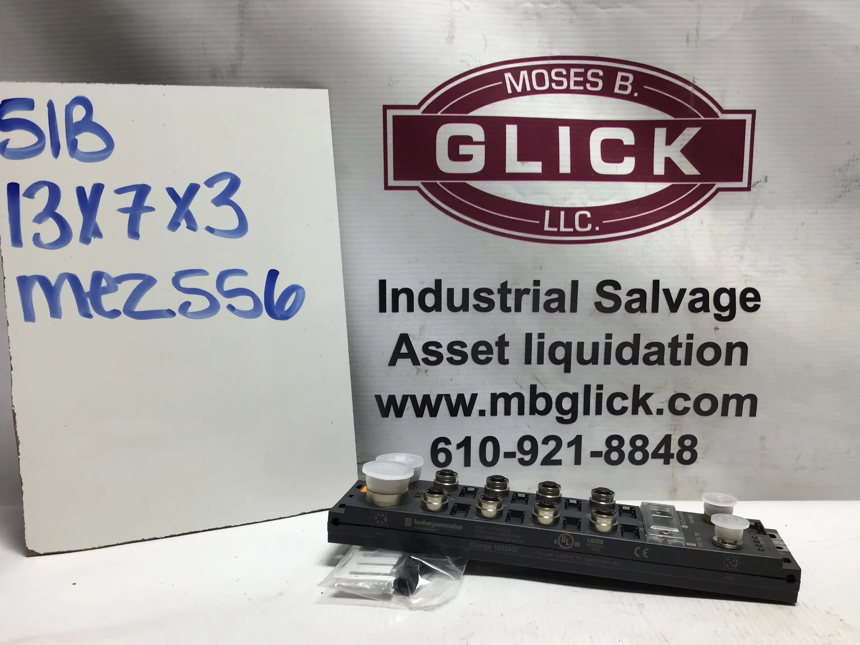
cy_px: 341
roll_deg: -1.0
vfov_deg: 42.9
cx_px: 448
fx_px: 820
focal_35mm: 33
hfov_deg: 55.3
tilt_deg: -8.2
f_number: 2.4
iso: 25
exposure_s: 1/120
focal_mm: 3.3
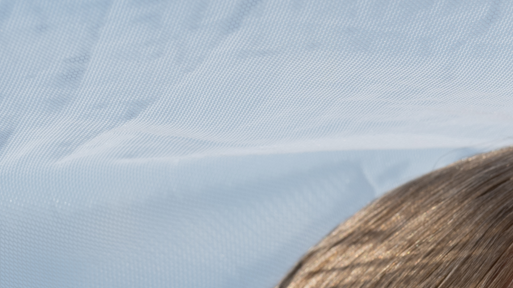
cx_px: 852
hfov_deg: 5.9
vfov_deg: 3.3
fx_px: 4924
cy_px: 570
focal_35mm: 362
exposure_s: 1/250
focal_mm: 85
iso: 100
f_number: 8
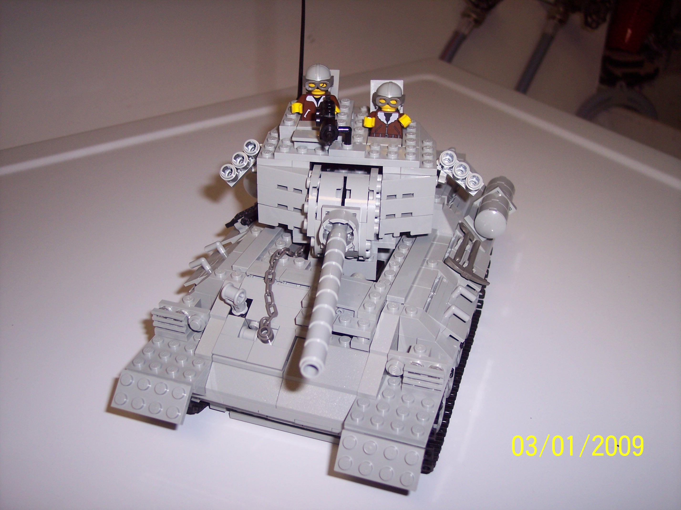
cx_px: 340
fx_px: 767
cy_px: 255
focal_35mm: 39
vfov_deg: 36.8
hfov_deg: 47.9
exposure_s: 1/60
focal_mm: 8
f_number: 2.8
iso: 100
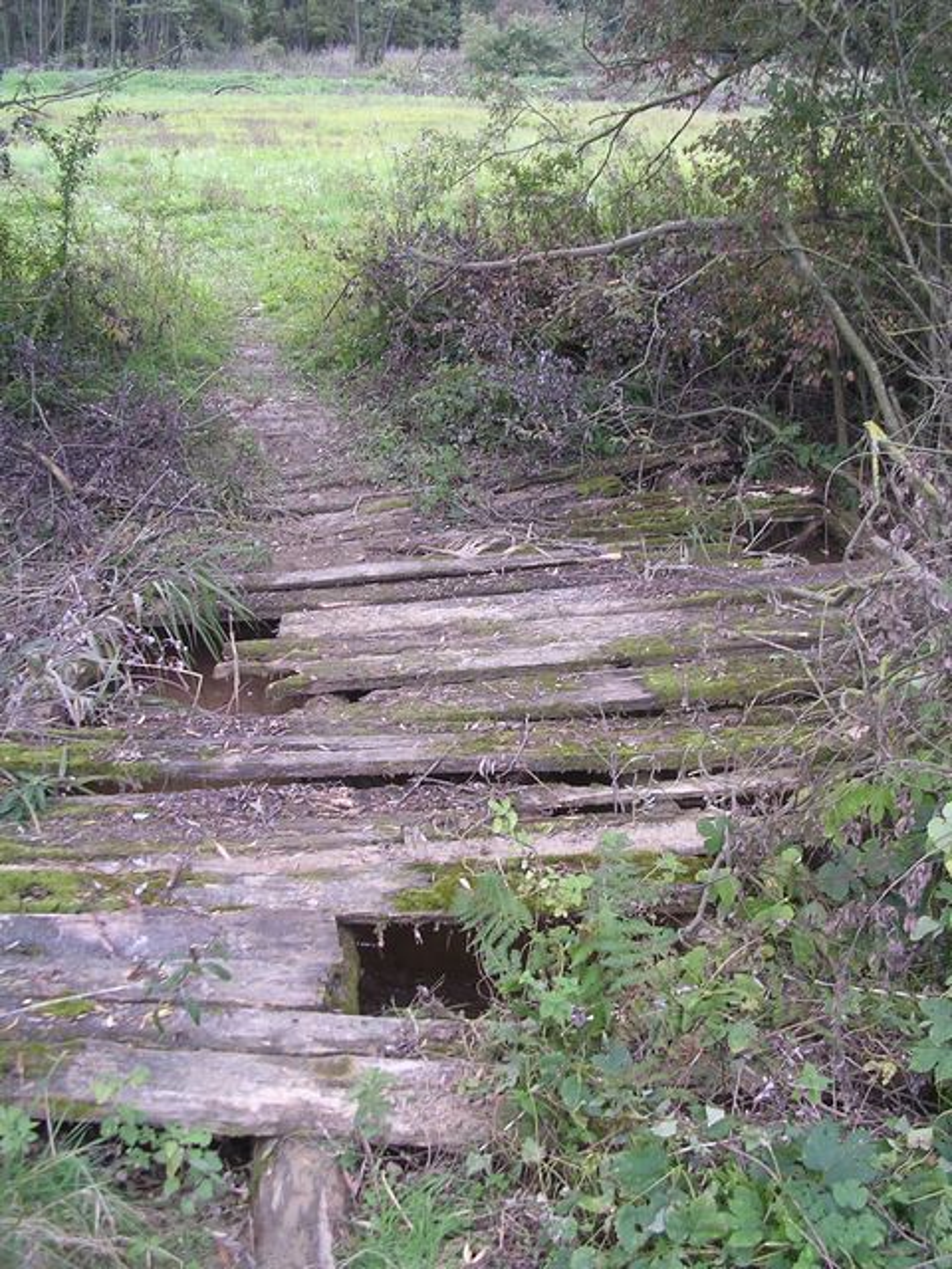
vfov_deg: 49.0
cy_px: 634
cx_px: 476
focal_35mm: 38
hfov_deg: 37.7
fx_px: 1393
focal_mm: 5.8
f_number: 2.8
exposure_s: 1/64.7
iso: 100
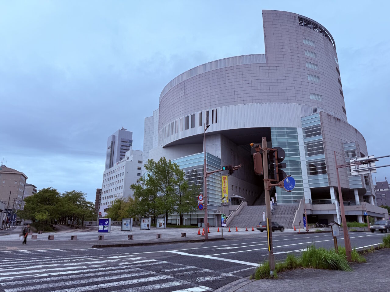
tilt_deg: +16.4
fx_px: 270
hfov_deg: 71.6
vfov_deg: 56.8
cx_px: 195
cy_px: 146
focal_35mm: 24
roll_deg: -0.1
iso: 80
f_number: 1.78
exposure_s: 1/2110
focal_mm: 6.76
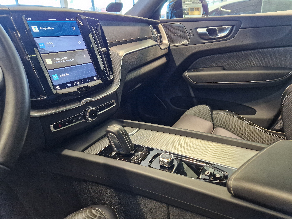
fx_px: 194
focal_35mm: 23
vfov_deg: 58.9
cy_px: 110
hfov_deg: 73.9
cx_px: 146
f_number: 1.8
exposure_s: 1/100
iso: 400
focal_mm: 5.4
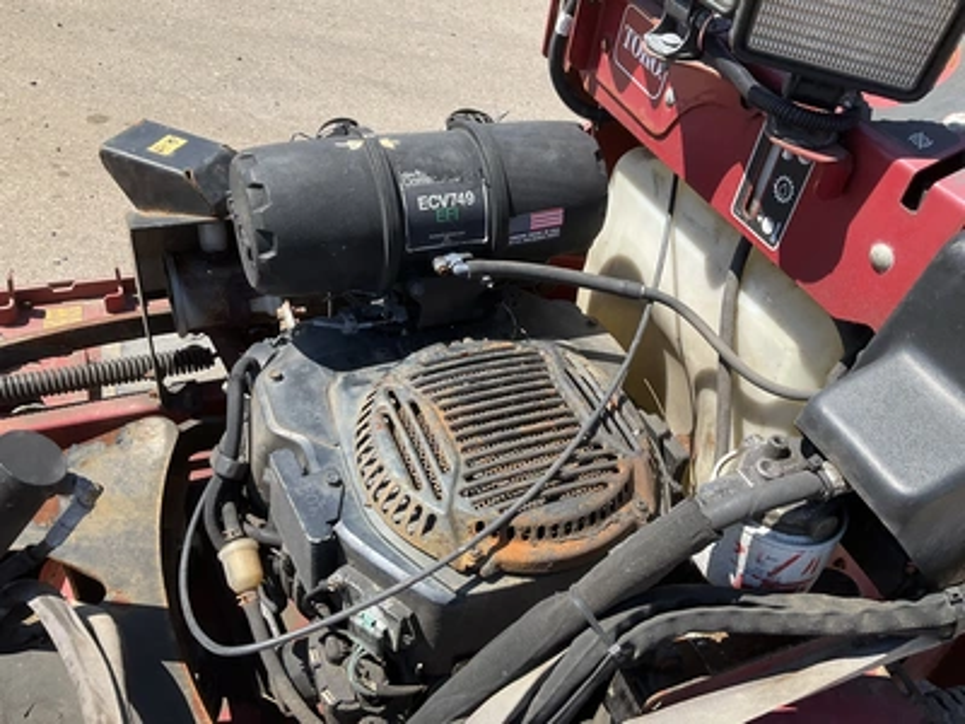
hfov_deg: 61.7
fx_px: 808
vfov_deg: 48.2
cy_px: 362
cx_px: 482
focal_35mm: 29
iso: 25
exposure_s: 1/792
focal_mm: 3
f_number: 1.8
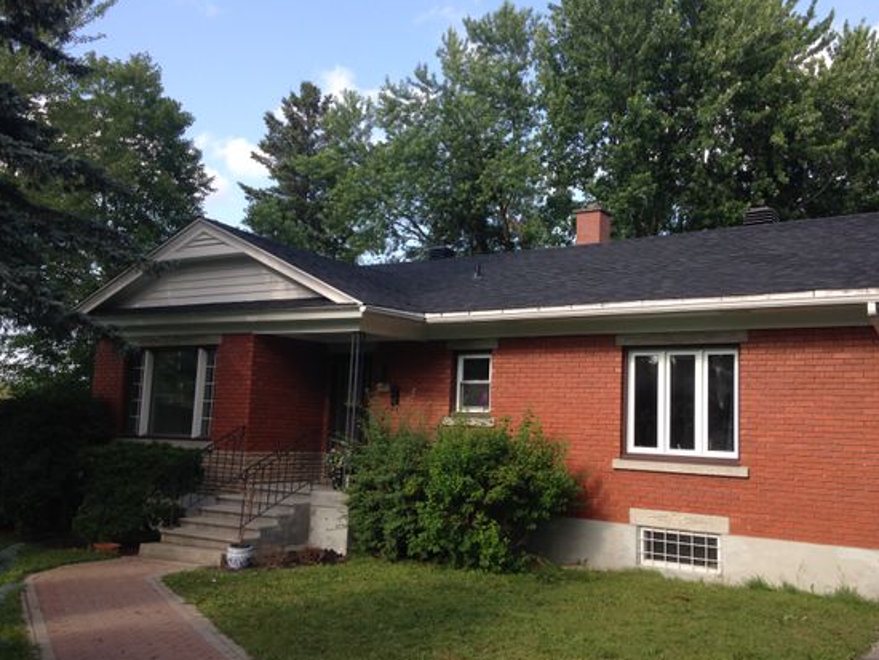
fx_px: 915
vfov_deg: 39.7
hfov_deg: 51.3
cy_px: 340
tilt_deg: +4.7
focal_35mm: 36
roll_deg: -2.0
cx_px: 468
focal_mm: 4.12
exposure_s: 1/511
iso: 50
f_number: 2.4
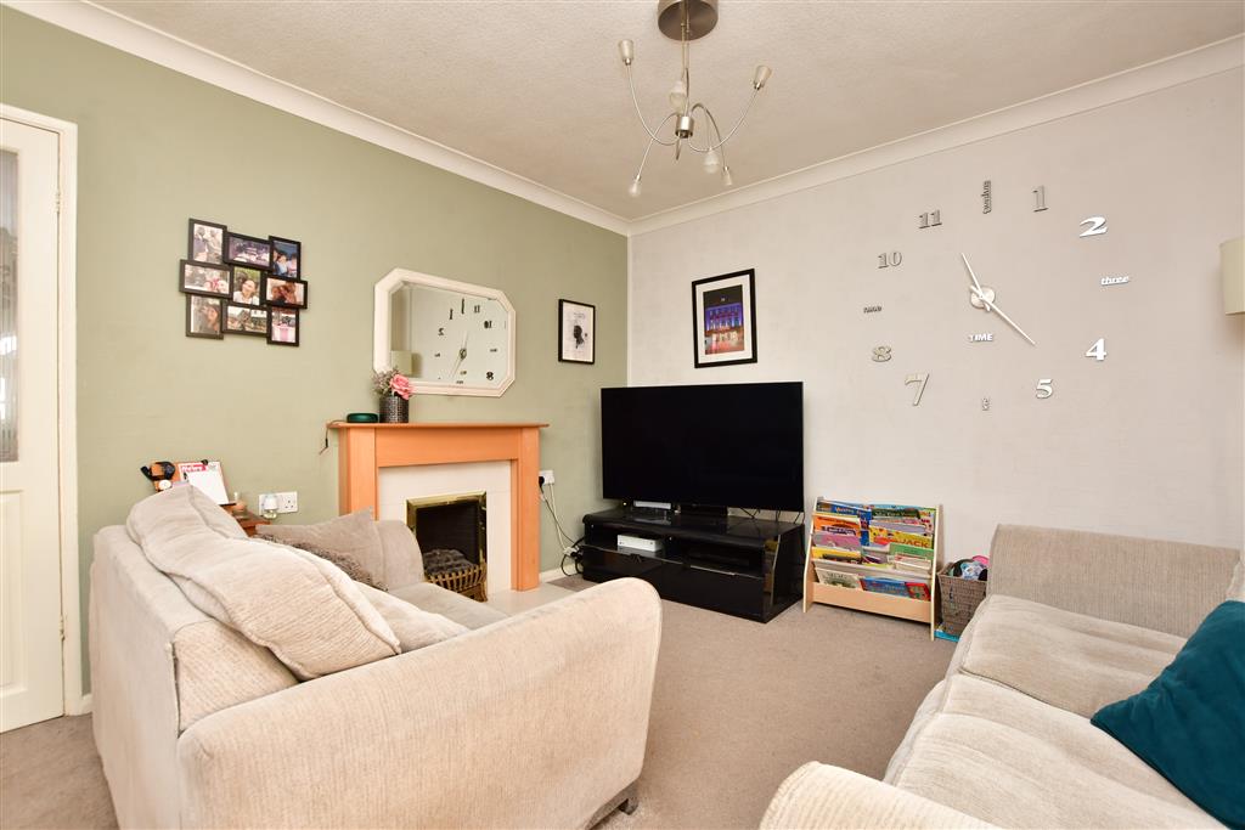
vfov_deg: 77.3
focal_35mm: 15
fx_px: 519
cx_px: 622
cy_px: 415
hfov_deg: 100.4
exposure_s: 2
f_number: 7.1
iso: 400
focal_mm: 10
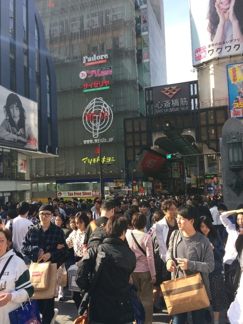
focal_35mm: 29
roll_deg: +2.2
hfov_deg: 48.2
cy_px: 162
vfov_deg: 61.7
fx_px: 271
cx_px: 122
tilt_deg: +4.3
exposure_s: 1/631
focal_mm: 4.15
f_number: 2.2
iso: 32
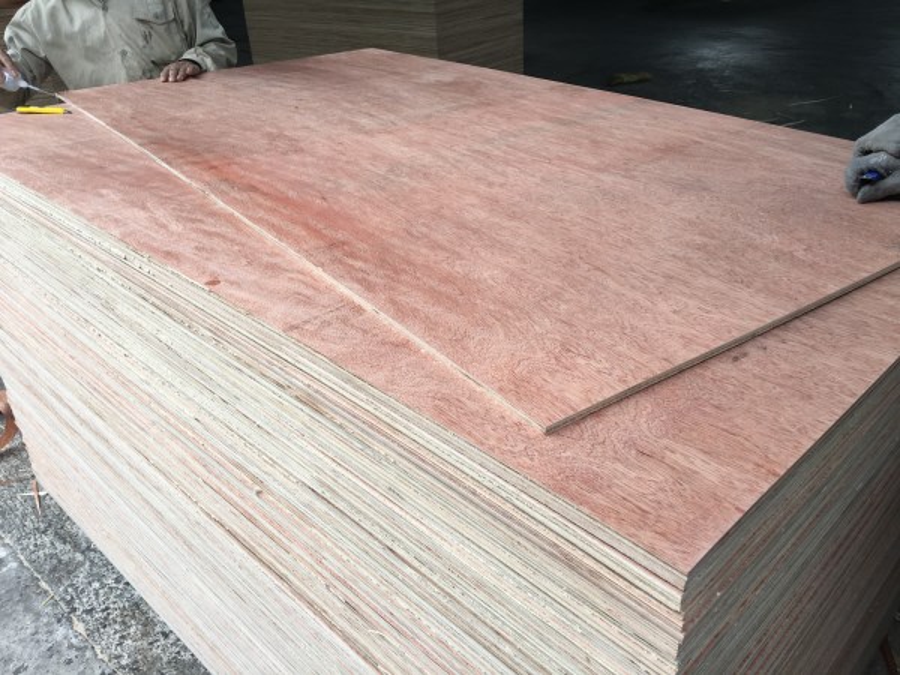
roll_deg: +3.7
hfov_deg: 61.7
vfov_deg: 48.2
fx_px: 754
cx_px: 450
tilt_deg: -27.3
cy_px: 338
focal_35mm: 29
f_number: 2.2
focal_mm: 4.15
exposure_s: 1/124
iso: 25
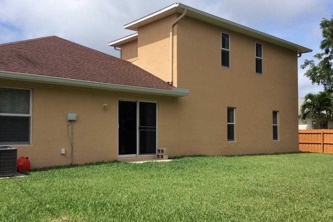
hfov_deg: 51.9
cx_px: 159
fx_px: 342
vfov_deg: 35.9
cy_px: 121
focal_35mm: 37
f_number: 2.4
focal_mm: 3.3
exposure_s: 1/1845
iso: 32
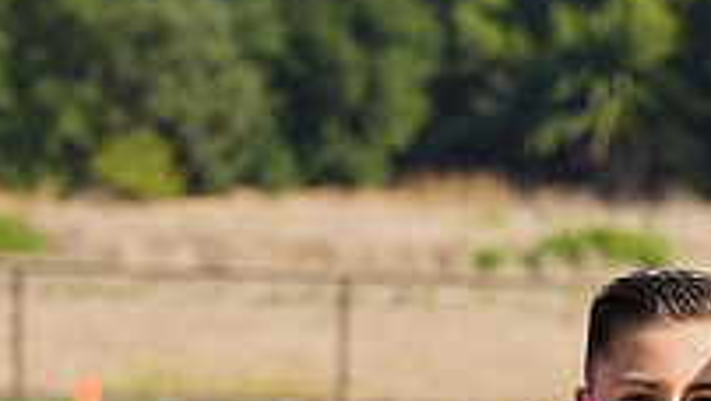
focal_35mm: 457
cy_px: 457
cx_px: 672
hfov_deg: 4.7
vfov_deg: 2.7
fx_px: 8623
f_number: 9
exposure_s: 1/250
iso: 100
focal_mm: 152
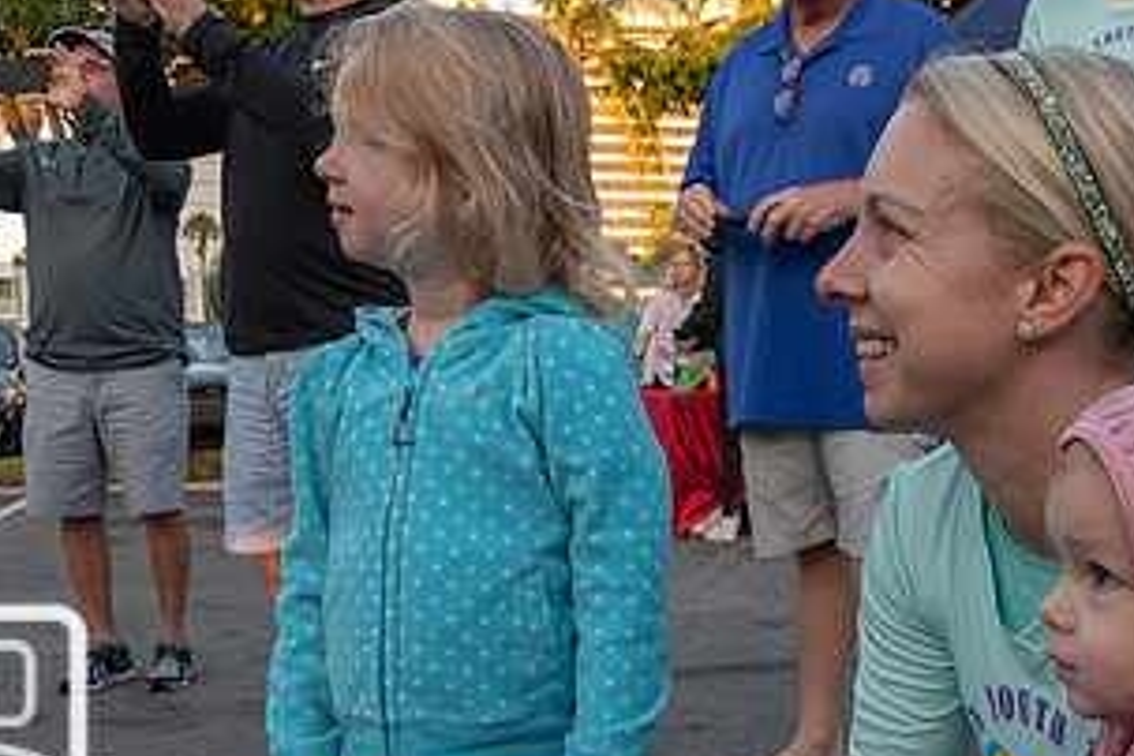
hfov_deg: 40.1
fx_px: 1543
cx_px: 692
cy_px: 631
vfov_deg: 26.9
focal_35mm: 49
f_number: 5.6
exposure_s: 1/125
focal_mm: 17
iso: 400
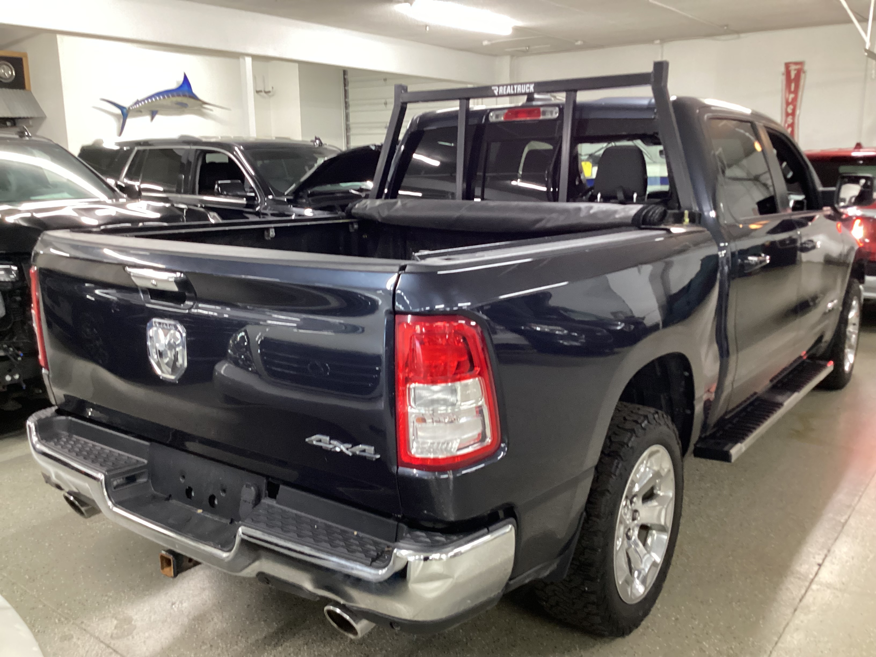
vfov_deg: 45.4
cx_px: 438
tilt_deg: -12.5
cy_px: 328
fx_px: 784
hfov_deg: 58.4
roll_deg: +0.4
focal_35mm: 31
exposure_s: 1/30
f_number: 2.4
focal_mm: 3.3
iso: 320
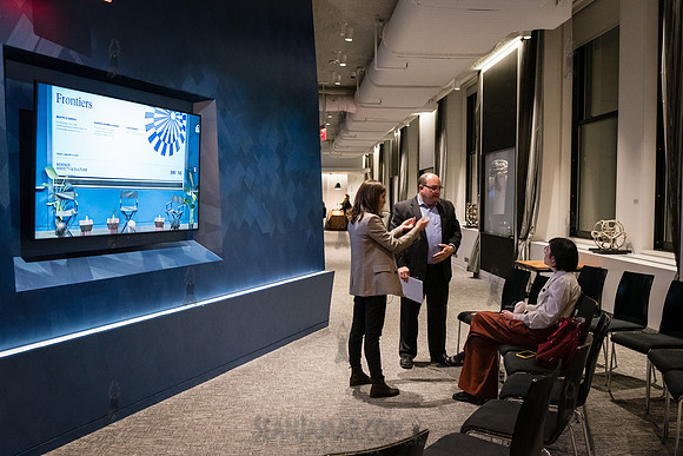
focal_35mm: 34
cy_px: 228
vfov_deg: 38.6
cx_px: 342
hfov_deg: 55.4
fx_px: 650
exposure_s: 1/125
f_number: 4
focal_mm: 32
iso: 6400
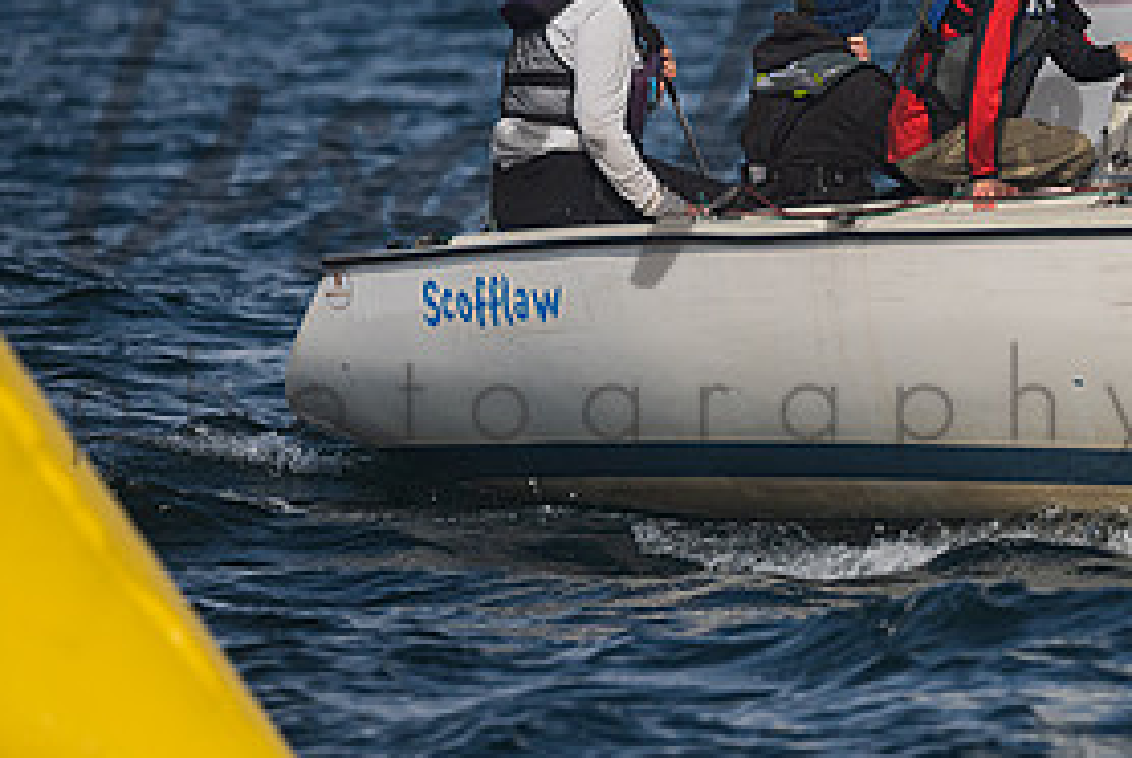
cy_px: 100
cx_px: 977
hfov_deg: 3.2
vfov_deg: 2.1
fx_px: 20397
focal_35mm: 648
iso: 320
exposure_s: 1/4000
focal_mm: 300
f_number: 6.3
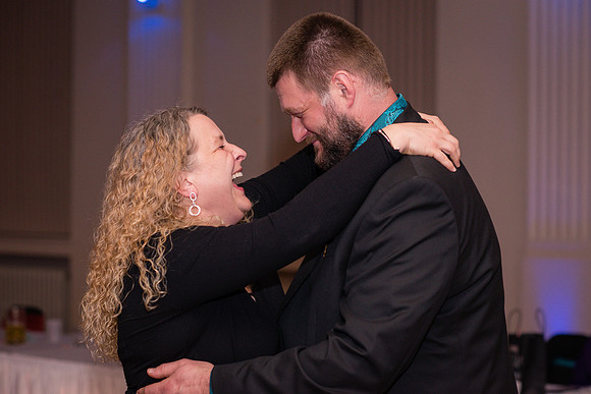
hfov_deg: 23.9
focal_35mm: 85
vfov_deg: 16.1
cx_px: 296
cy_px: 197
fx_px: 1396
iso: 640
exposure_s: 1/125
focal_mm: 85
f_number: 3.2
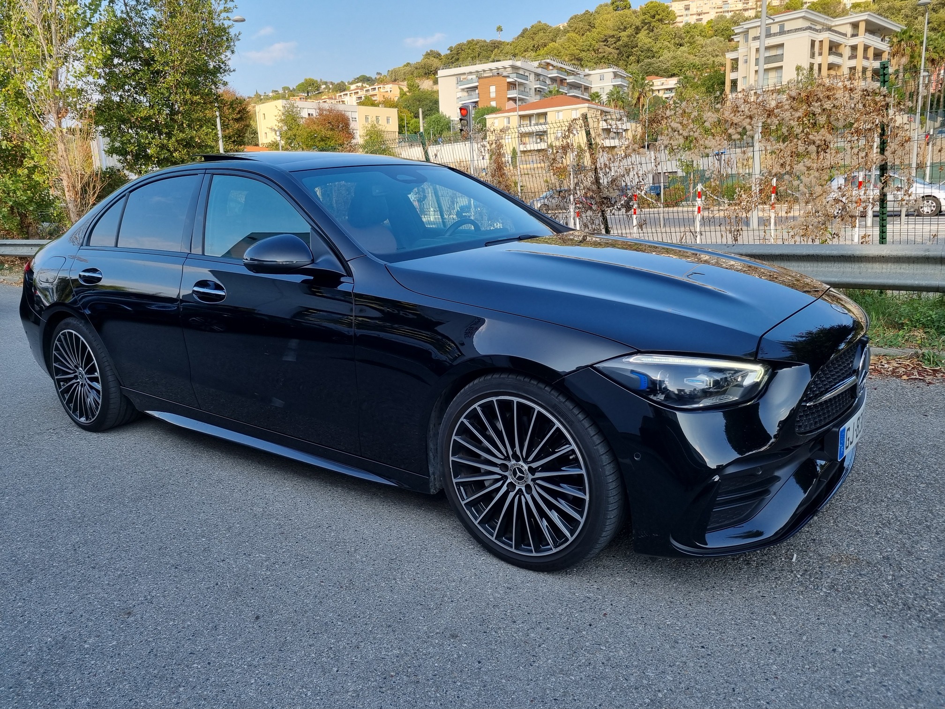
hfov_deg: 67.3
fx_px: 710
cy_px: 354
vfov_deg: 53.1
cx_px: 472
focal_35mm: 26
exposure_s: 1/912
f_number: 1.8
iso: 50
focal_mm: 5.4
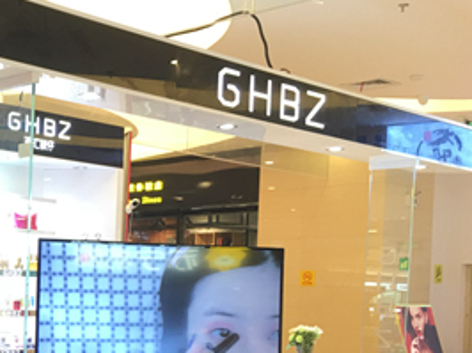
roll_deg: -1.8
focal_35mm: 69
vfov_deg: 20.8
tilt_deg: -1.7
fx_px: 940
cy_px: 328
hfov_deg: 25.8
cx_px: -64
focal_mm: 4.15
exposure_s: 1/17
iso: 32
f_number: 2.2
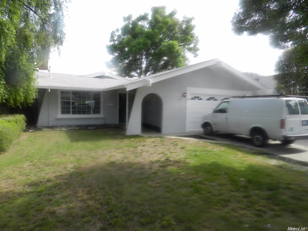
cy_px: 116
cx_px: 154
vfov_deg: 58.9
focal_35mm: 23
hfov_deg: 73.9
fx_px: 205
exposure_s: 1/500
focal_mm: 4
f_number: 3.4
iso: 160
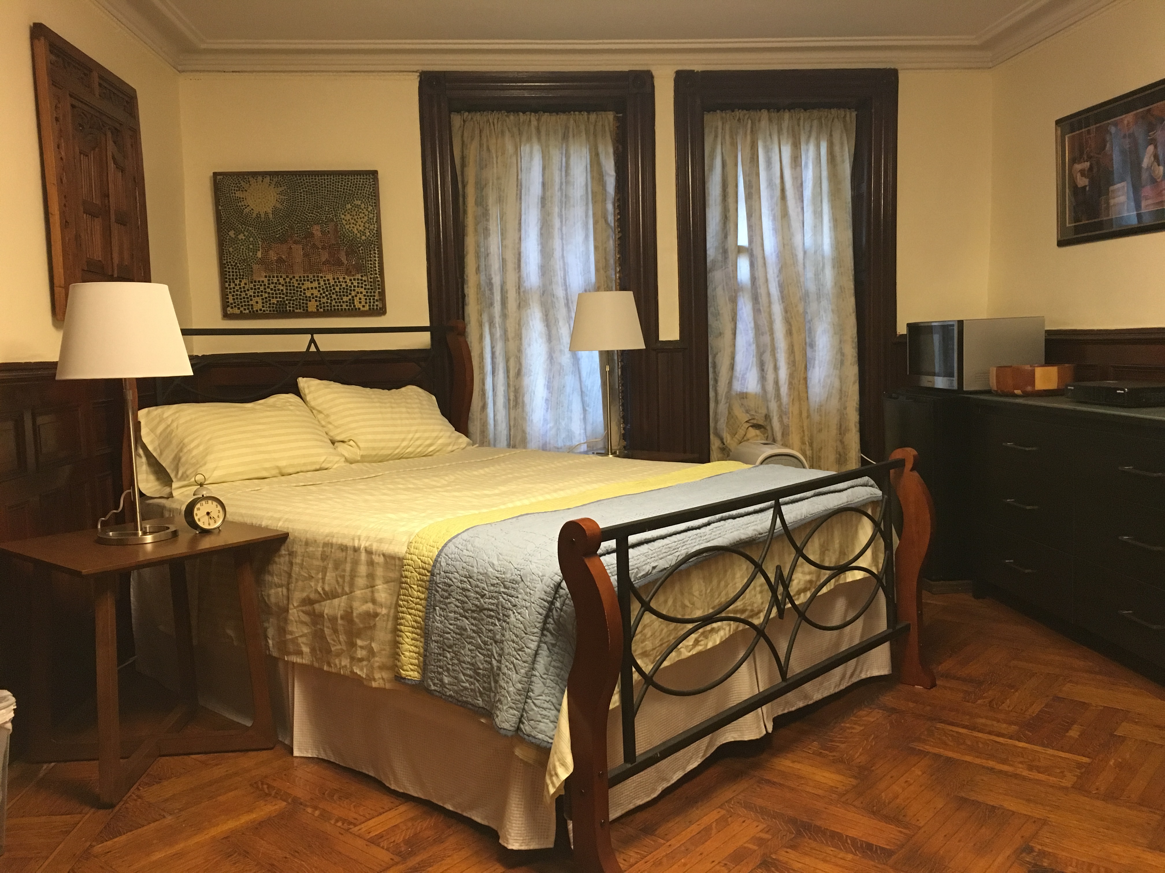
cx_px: 582
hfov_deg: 61.7
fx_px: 976
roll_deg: +0.1
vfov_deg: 48.2
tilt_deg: -6.2
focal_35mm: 29
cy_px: 436
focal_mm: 4.15
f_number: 2.2
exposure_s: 1/24
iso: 200
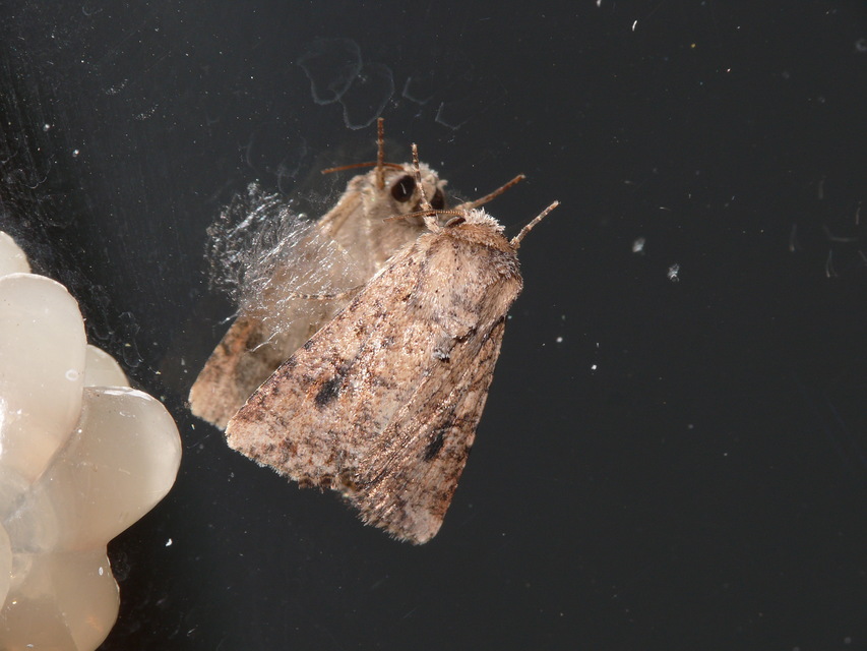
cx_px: 434
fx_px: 7089
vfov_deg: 5.3
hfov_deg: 7.0
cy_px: 326
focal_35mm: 283
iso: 100
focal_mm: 59.7
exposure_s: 1/640
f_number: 11
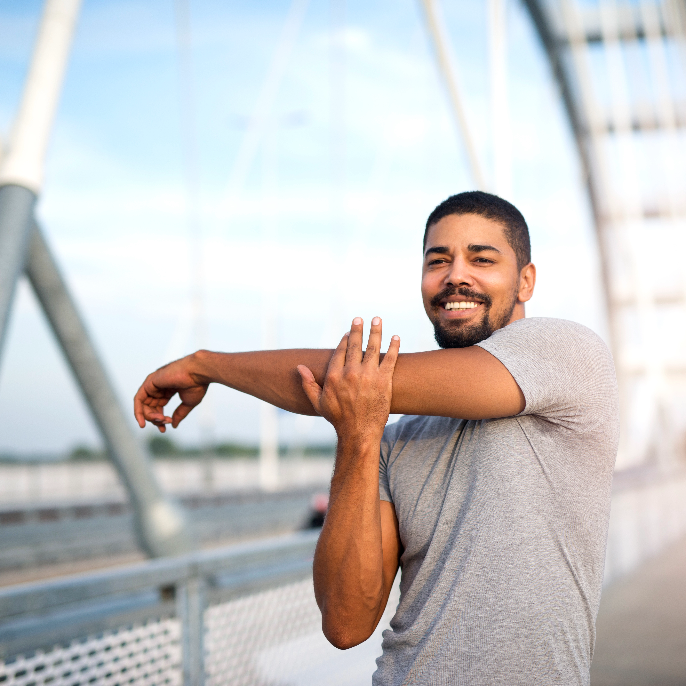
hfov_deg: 26.8
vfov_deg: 26.9
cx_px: 422
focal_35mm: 64
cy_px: 344
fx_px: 1435
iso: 200
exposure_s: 1/2500
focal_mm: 50
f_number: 1.8
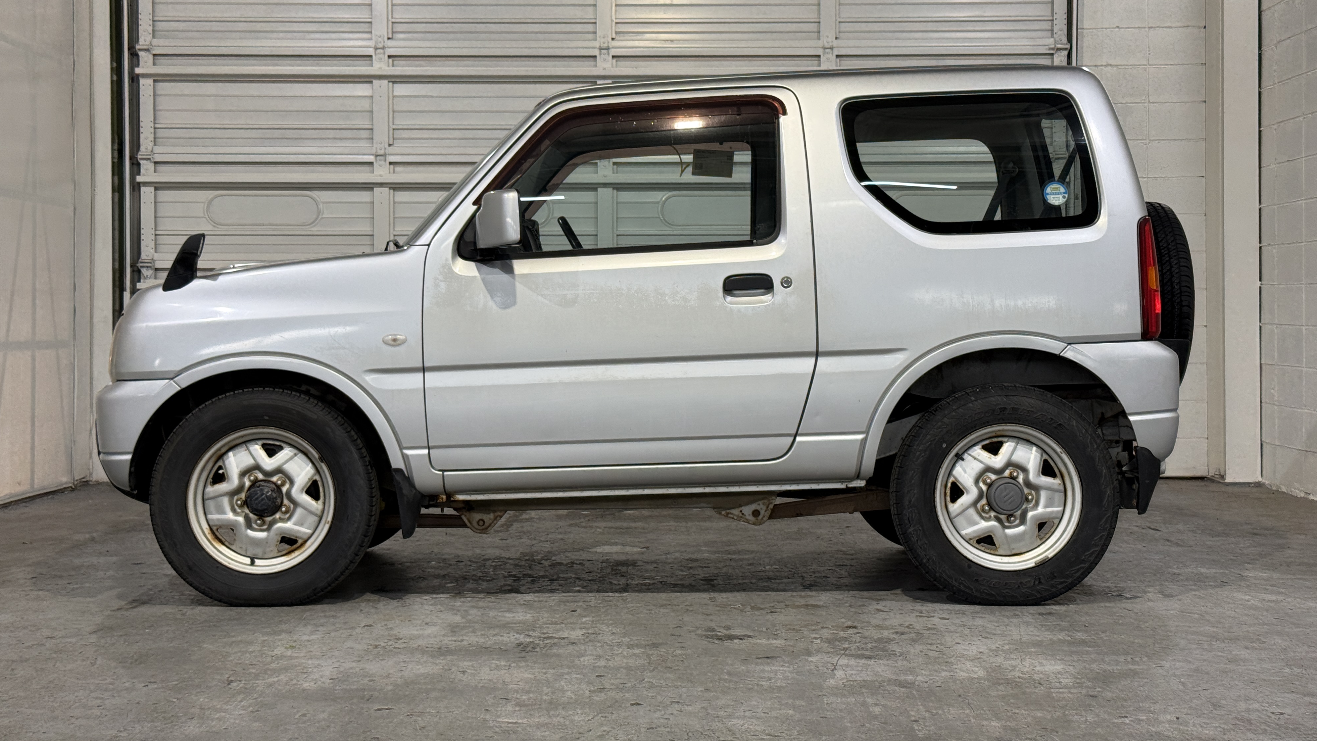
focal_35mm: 53
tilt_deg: +0.5
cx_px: 655
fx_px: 1851
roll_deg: +0.1
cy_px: 308
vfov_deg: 22.6
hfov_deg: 39.2
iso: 50
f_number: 1.78
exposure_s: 1/60
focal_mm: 6.76
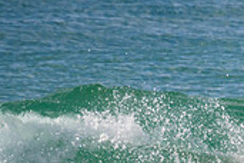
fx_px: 18407
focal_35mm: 2716
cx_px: 410
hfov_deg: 0.8
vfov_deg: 0.5
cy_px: 134
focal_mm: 800
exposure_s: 1/2000
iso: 800
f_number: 11
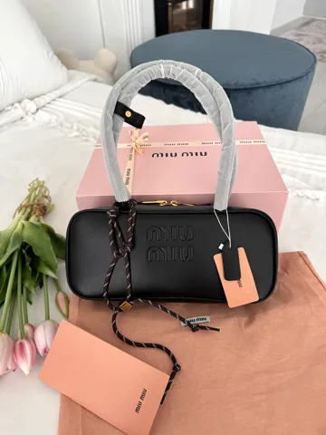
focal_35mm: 24
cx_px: 163
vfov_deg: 71.6
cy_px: 218
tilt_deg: -42.4
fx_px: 301
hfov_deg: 56.8
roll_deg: +0.2
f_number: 1.78
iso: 64
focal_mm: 6.76
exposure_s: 1/232
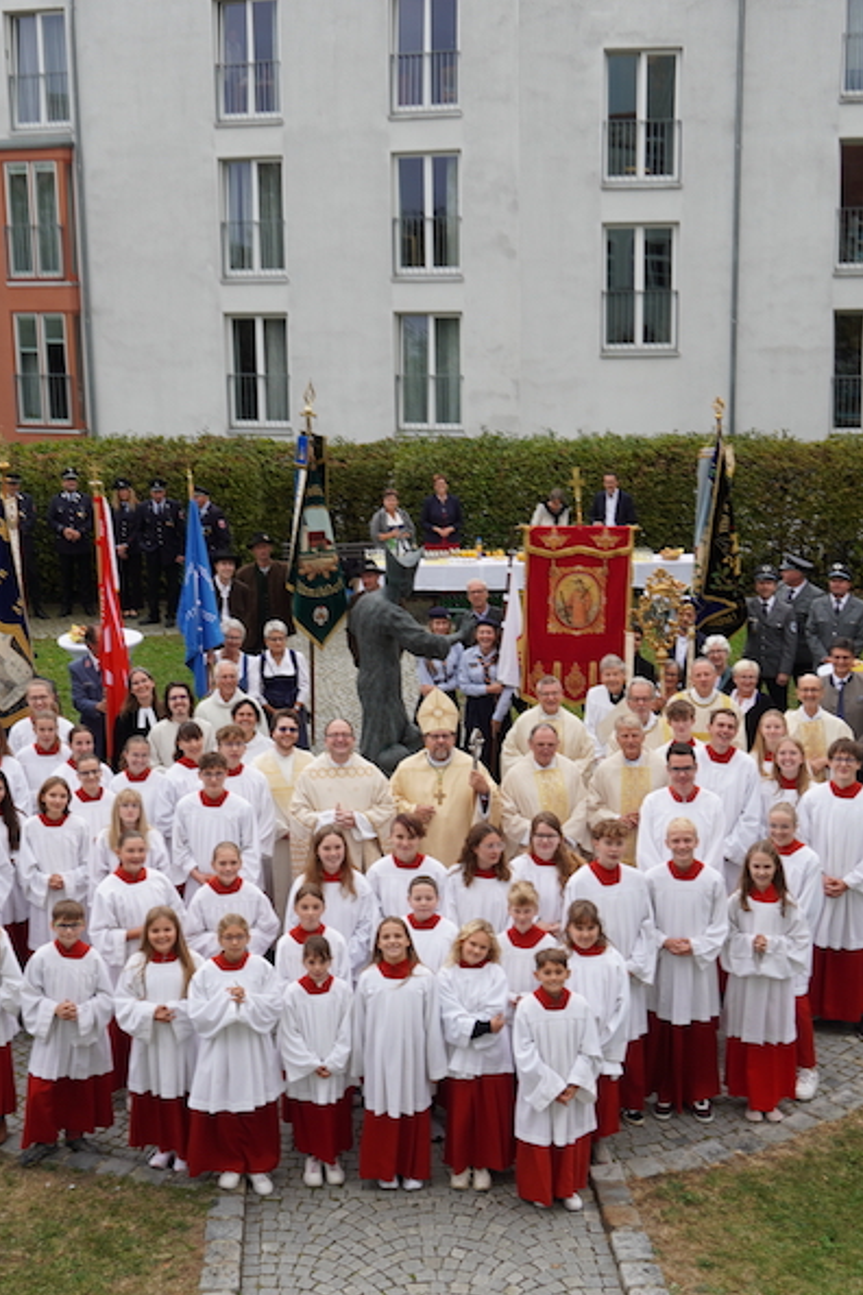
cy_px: 648
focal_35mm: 48
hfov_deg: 28.2
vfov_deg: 41.3
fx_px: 1717
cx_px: 360
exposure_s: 1/125
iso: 100
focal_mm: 21
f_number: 5.6
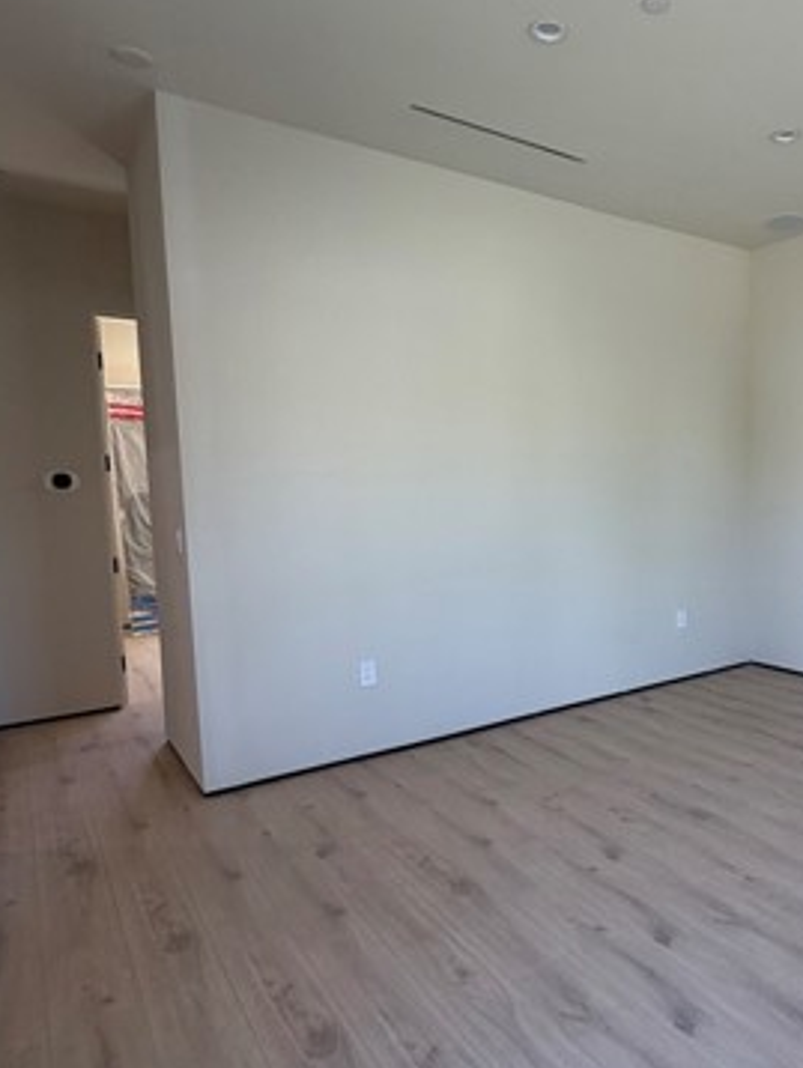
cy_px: 549
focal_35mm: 25
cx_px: 678
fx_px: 772
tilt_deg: -4.1
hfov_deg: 50.5
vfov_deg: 69.3
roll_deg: +0.7
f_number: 2.2
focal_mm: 2.22
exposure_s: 1/120
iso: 125
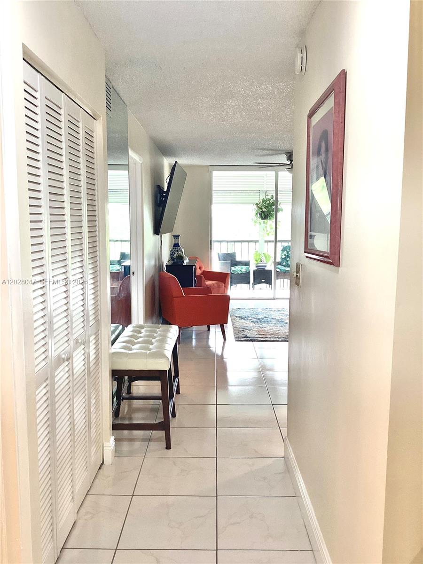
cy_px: 282
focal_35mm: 31
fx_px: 505
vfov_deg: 58.4
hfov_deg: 45.4
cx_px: 212
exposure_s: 1/60
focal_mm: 3.3
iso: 80
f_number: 2.4
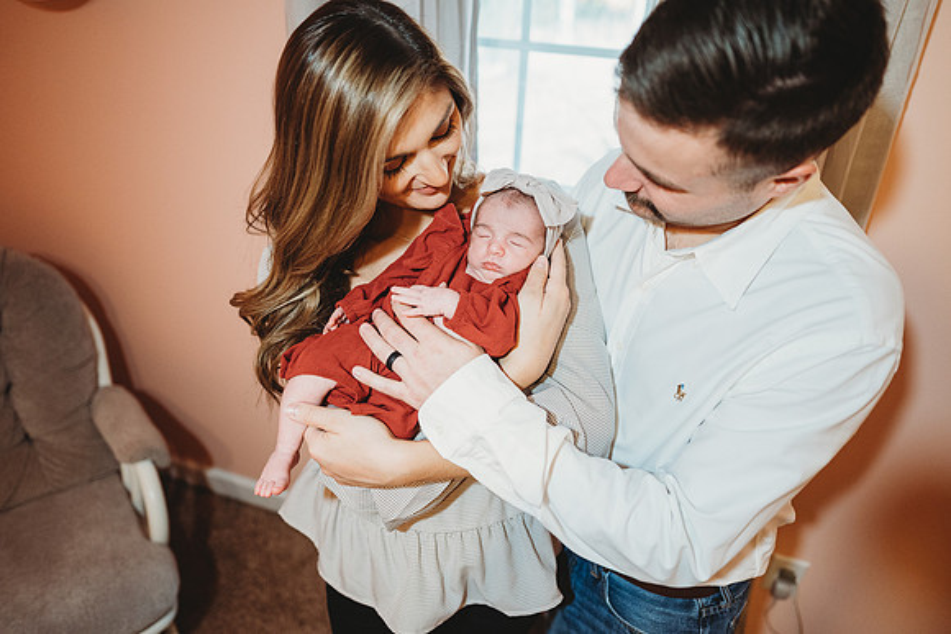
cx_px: 476
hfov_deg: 73.7
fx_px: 634
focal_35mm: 24
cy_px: 317
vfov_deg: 53.2
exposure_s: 1/160
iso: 1600
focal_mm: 24
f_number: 1.8
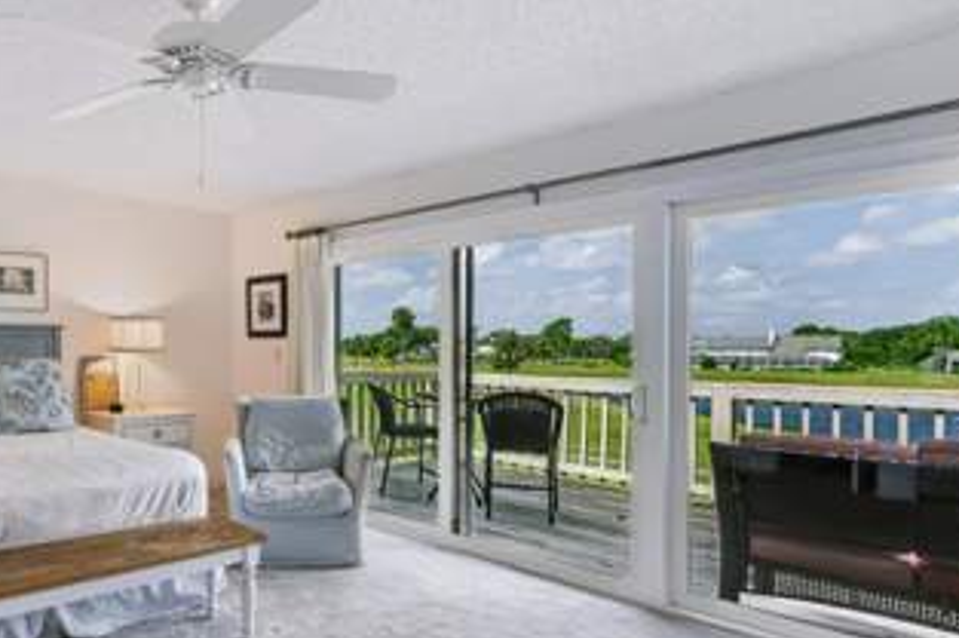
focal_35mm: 23
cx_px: 270
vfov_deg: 54.8
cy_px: 363
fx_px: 612
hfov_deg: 72.2
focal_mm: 10
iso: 400
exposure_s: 1/125
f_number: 8
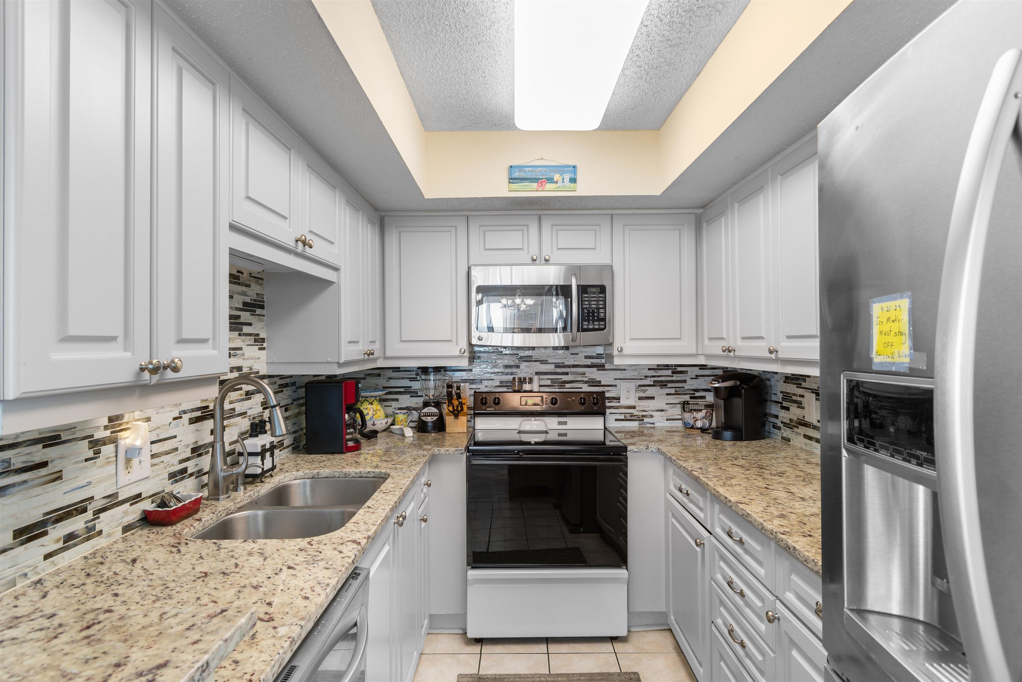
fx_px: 539
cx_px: 511
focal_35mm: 19
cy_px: 341
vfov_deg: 64.6
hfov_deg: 86.9
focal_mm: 13
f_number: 4.8
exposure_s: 1/3
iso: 100
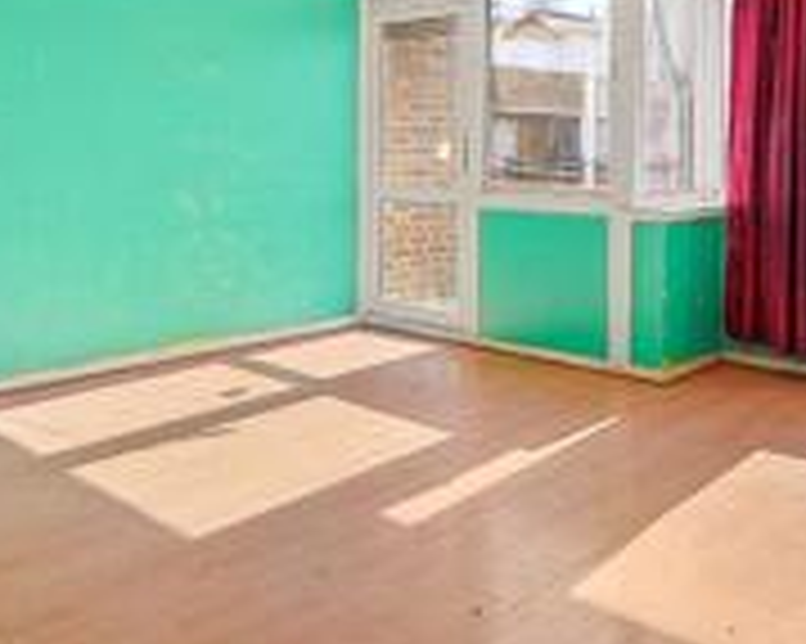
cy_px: 146
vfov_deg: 40.8
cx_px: 365
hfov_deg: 51.5
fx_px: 834
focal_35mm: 35
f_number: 9
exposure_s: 1/30
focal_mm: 14
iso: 200
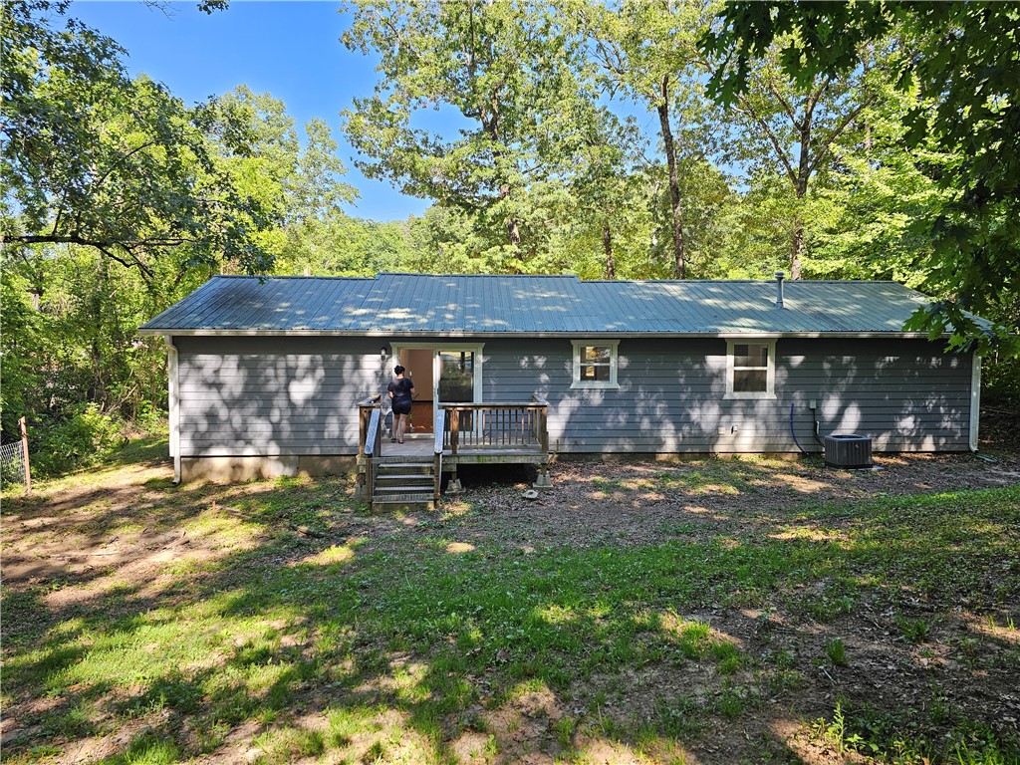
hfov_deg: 73.9
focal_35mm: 23
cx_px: 510
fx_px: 678
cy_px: 382
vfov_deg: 58.9
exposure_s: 1/180
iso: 25
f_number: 1.7
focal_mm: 6.3
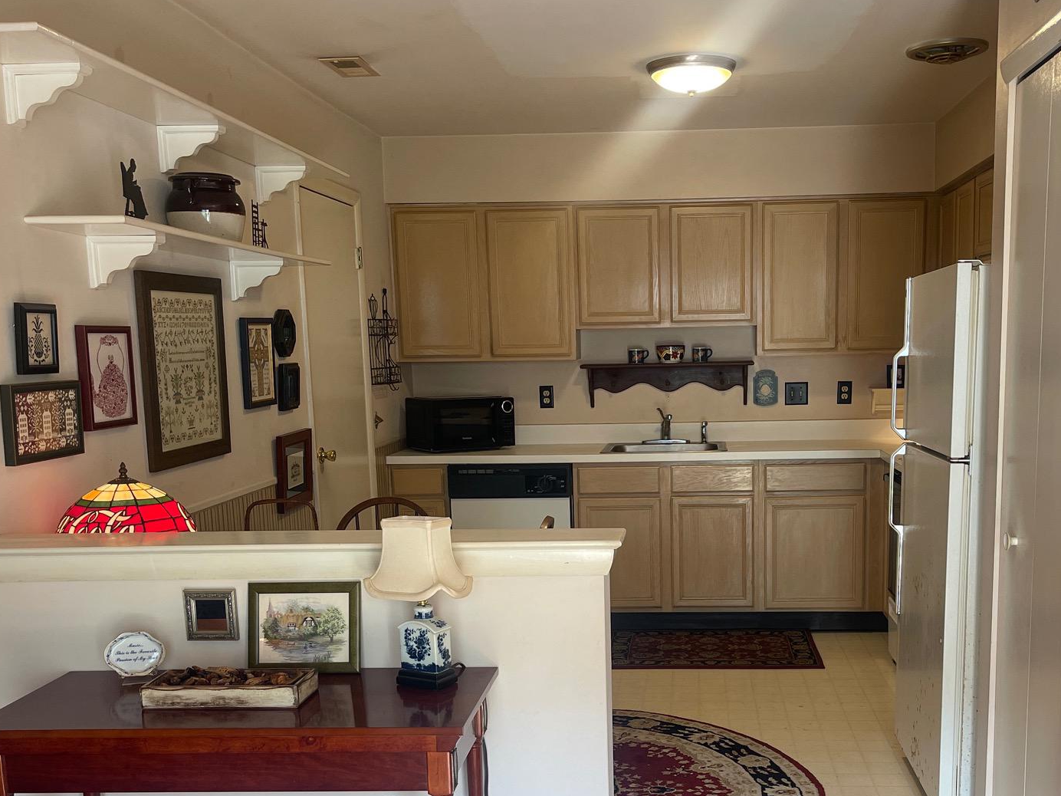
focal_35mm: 37
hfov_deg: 49.9
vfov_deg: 38.2
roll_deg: +1.1
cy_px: 543
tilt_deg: -8.9
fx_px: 1134
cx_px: 627
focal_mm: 5.1
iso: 80
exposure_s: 1/120
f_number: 1.6
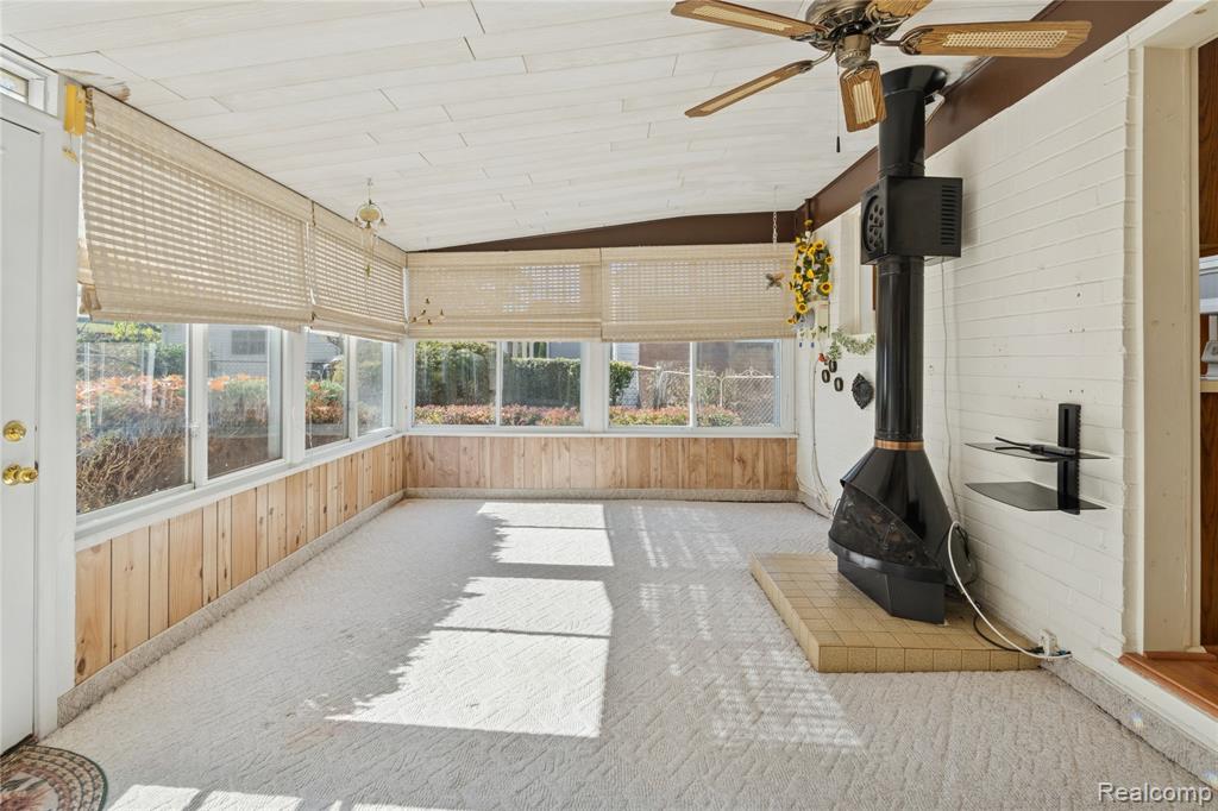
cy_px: 406
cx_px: 609
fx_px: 558
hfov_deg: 95.0
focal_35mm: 16
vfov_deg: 72.0
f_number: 8
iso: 400
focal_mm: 11
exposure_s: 1/320
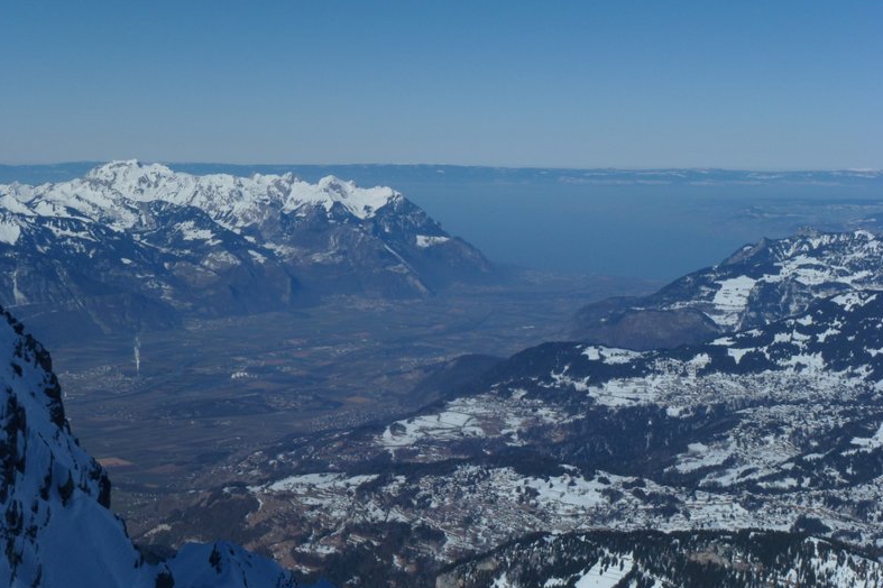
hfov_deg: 36.3
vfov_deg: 24.6
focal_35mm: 55
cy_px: 307
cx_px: 445
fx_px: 1348
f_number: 5
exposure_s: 1/2000
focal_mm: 9.4
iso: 100
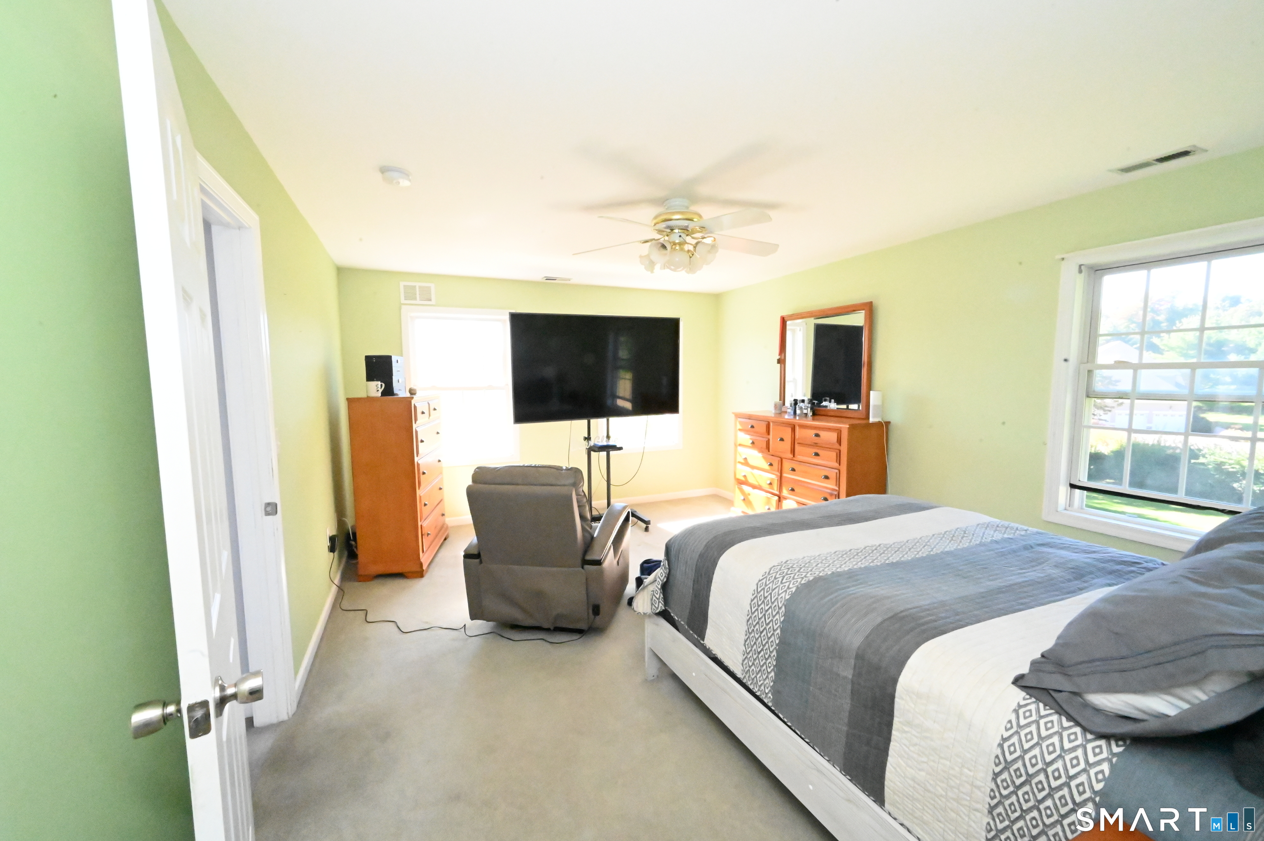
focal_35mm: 14
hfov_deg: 104.3
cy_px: 420
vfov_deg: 81.1
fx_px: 491
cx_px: 632
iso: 36000
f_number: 22
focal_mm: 14
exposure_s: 1/200
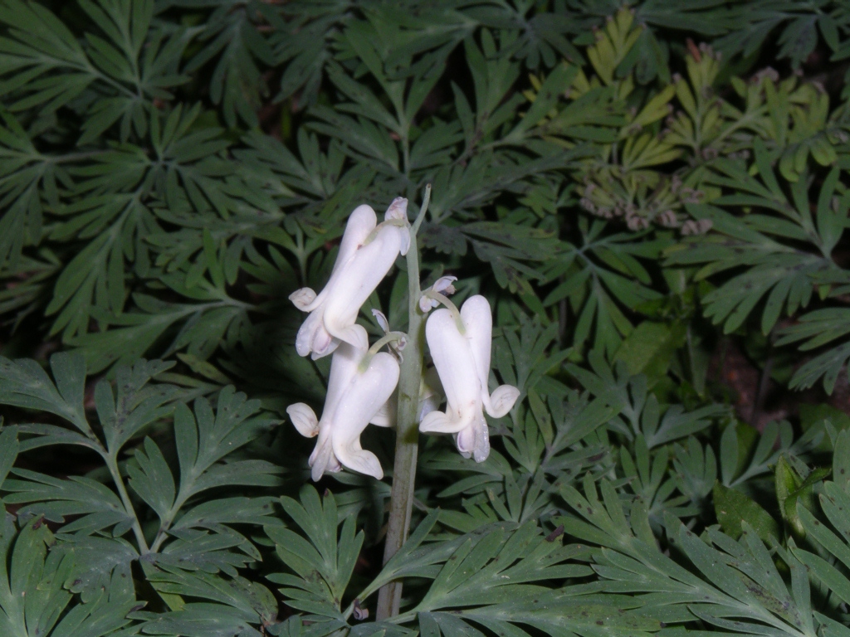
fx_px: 2554
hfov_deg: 18.9
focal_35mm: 104
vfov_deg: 14.2
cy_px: 318
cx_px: 425
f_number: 9.6
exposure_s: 1/125
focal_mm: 16
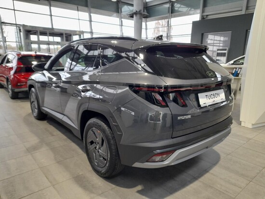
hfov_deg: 69.4
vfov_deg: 54.9
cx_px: 132
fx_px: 191
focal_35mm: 25
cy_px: 100
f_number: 2
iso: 200
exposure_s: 1/50
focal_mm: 4.6
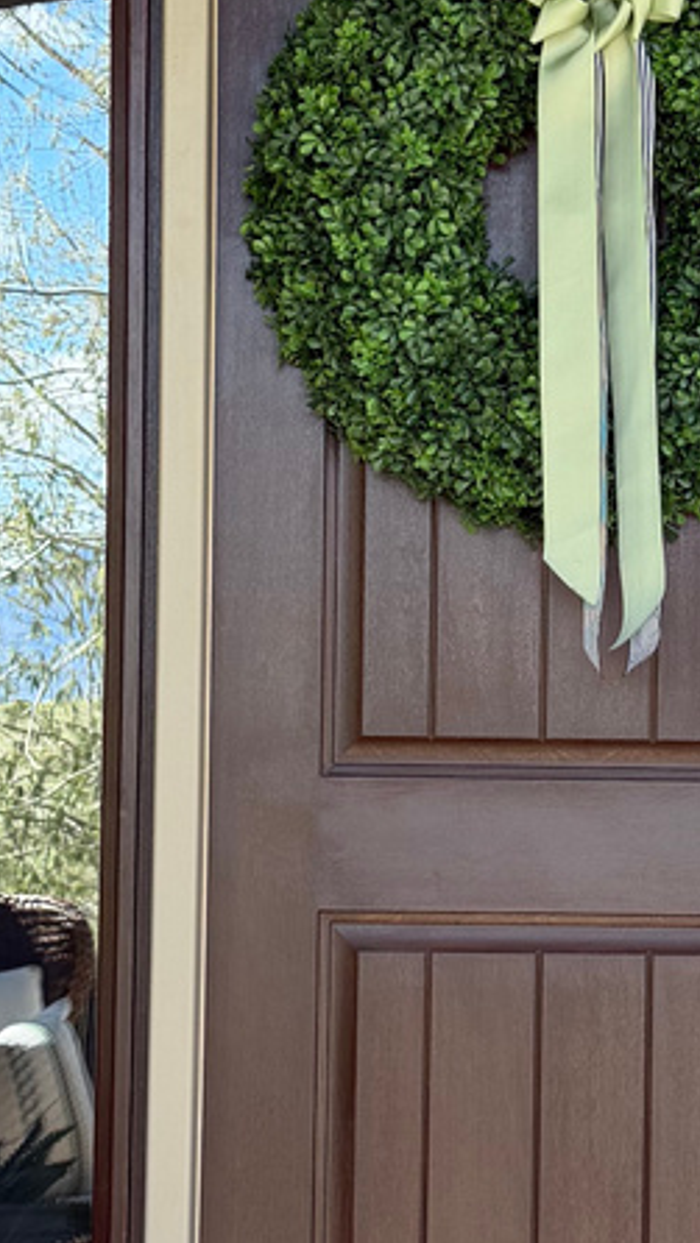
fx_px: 2969
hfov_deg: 13.3
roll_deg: +0.6
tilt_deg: -0.3
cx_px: 647
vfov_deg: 23.7
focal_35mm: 90
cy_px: 694
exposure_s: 1/283
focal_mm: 6.76
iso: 80
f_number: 1.78
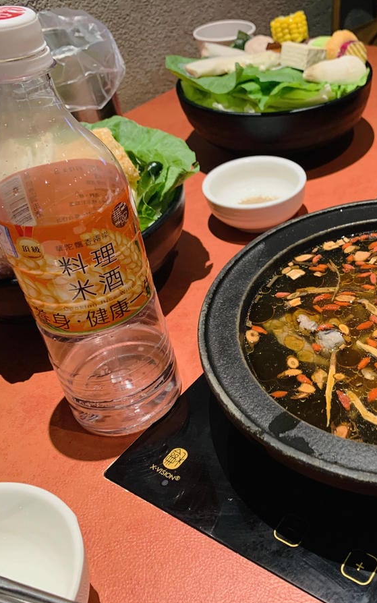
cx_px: 326
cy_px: 302
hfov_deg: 33.0
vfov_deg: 52.7
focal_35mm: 37
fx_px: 608
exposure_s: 1/60
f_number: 1.8
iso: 320
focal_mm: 4.25
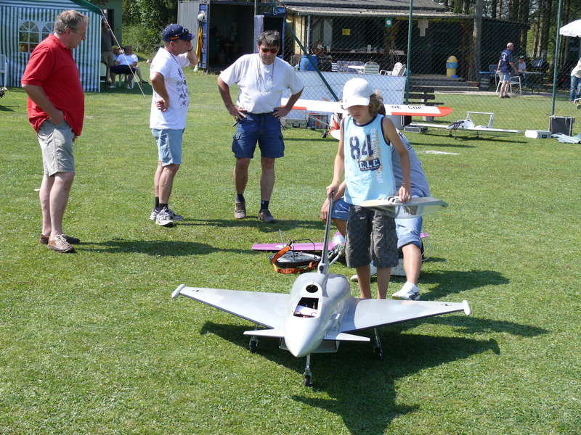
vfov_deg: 20.7
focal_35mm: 71
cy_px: 218
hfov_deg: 27.4
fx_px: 1192
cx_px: 290
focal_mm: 15
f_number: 4
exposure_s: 1/500
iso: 100
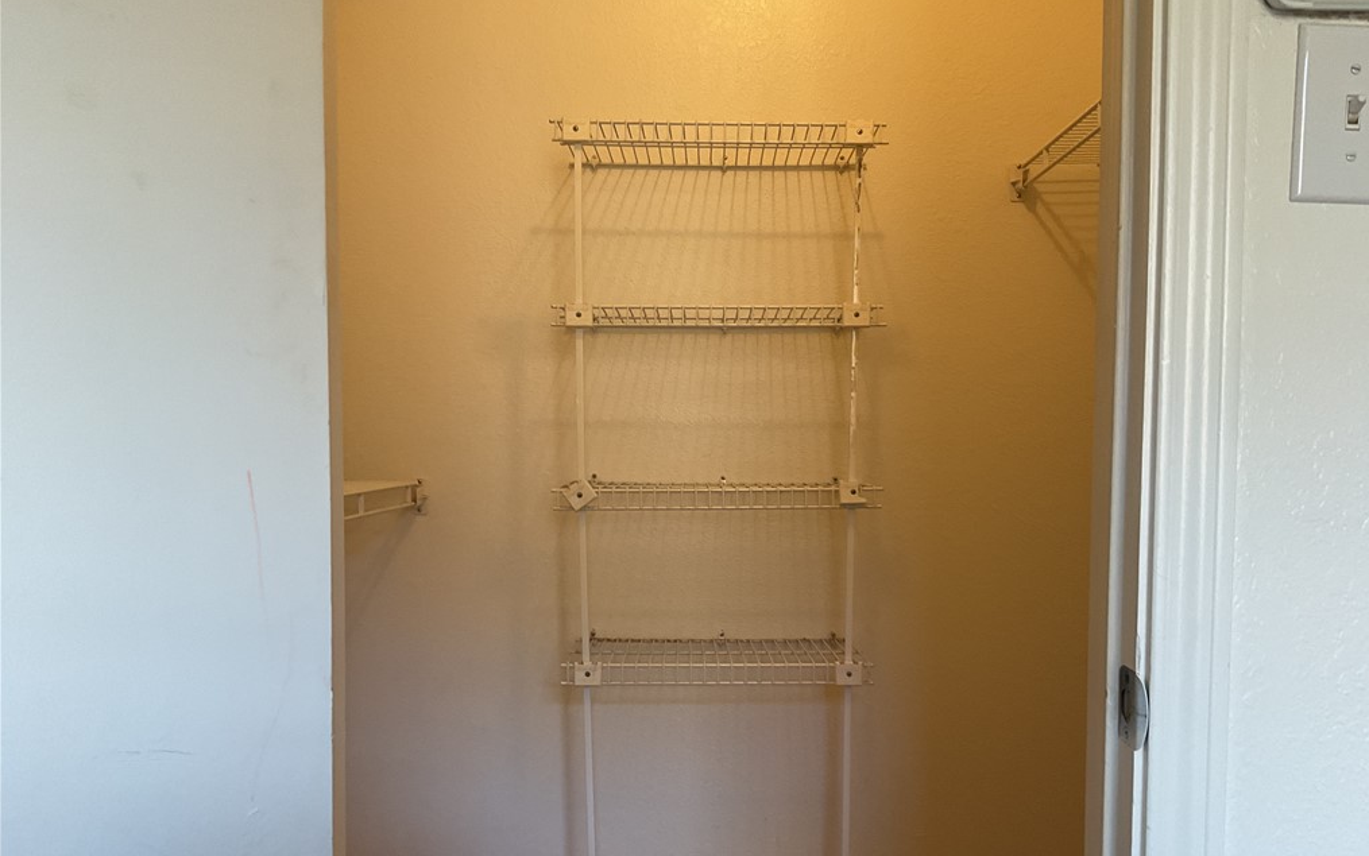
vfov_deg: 40.5
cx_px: 689
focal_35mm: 31
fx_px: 1157
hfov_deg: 61.2
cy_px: 489
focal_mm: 3
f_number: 1.8
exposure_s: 1/60
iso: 80
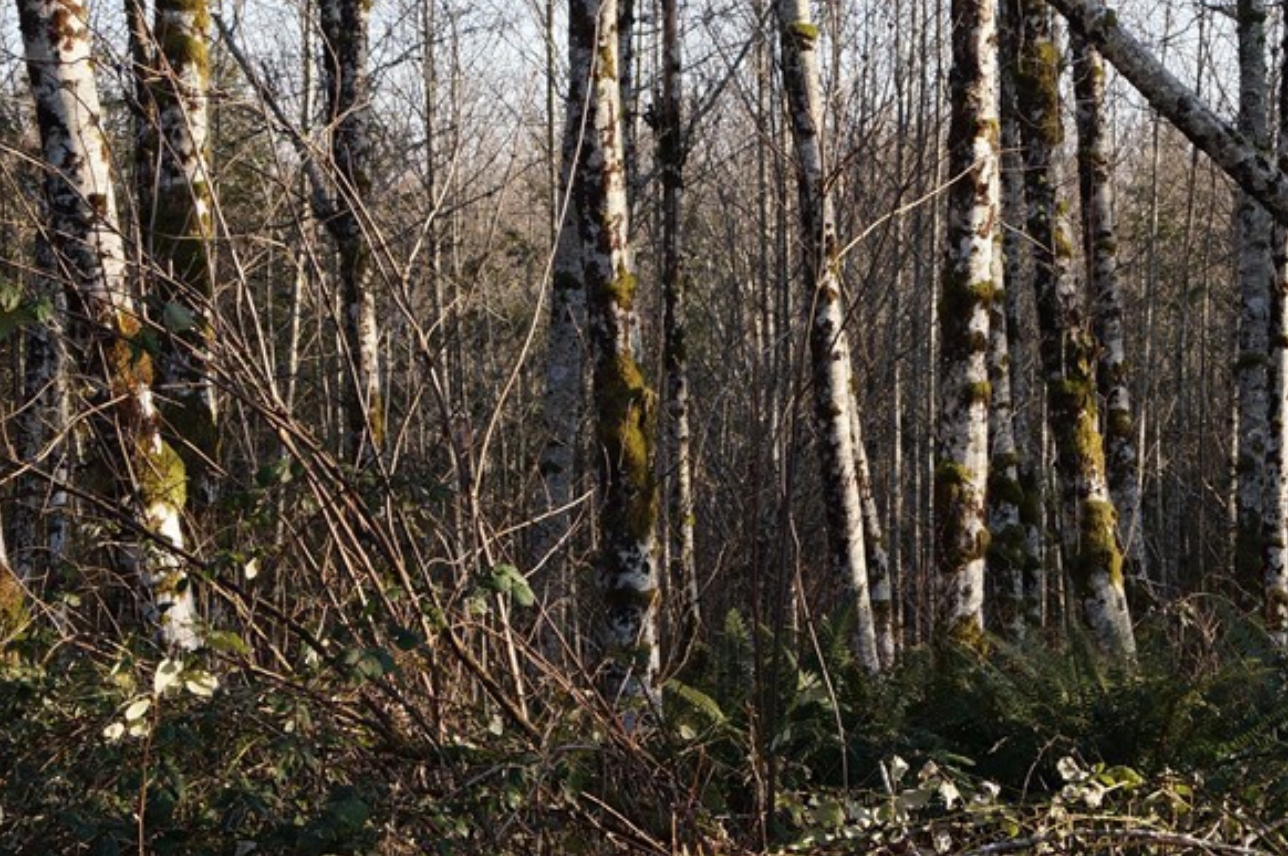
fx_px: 3003
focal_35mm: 84
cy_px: 416
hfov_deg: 24.2
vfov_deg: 16.2
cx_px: 609
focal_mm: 30
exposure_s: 1/80
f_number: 7.1
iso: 100
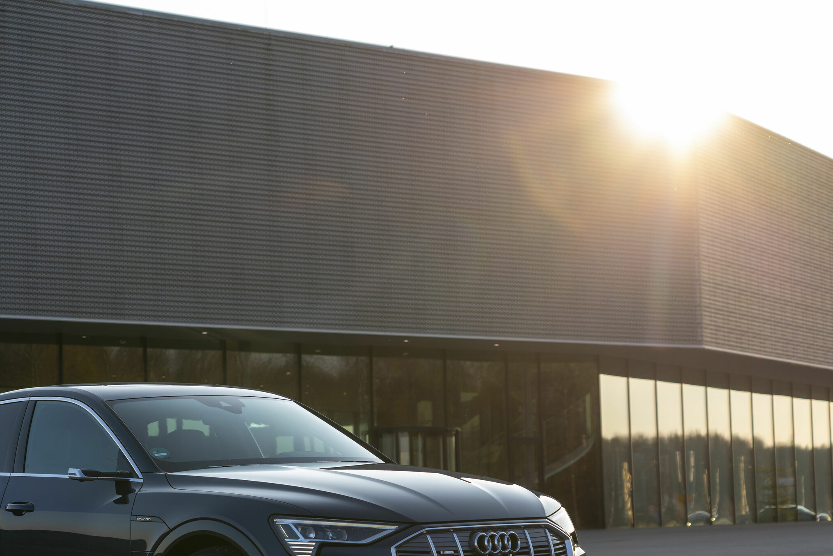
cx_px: 250
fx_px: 2291
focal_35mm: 99
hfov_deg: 20.5
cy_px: 392
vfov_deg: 13.8
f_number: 5
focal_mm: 70
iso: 80
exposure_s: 1/320
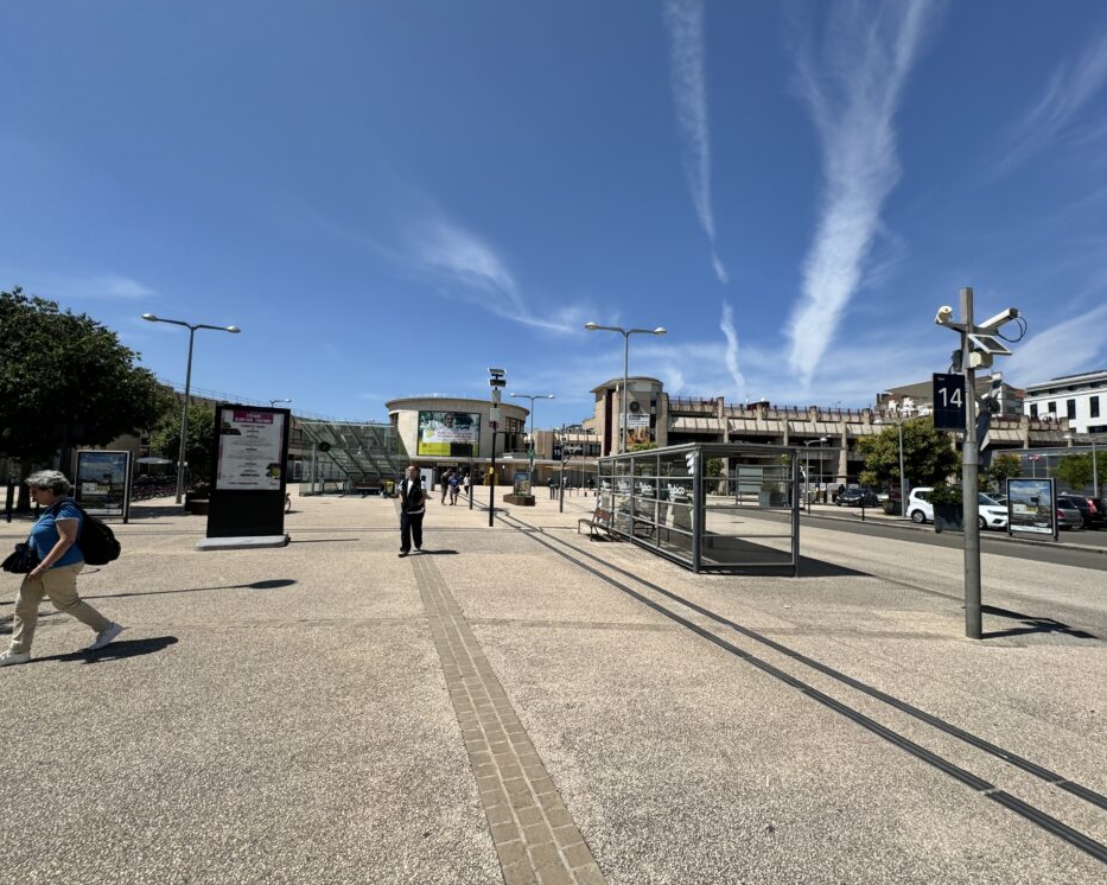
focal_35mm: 15
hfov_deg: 96.8
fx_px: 491
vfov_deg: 84.0
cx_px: 572
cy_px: 446
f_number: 2.2
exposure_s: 1/2985
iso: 50
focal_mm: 2.22
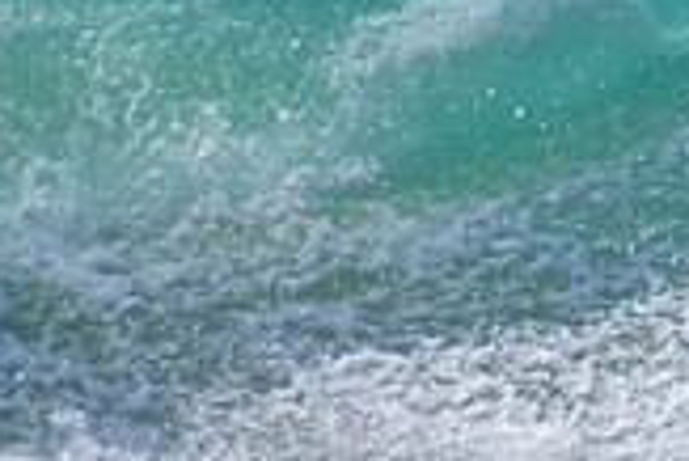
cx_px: 1295
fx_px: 74821
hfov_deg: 0.5
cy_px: -22
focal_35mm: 3906
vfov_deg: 0.4
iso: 800
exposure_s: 1/2000
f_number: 11
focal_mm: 800
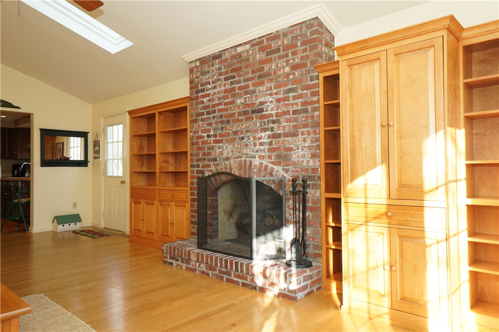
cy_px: 166
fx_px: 346
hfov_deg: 71.5
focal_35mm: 25
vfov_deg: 51.3
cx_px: 250
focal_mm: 17
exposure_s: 1/60
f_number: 4
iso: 320
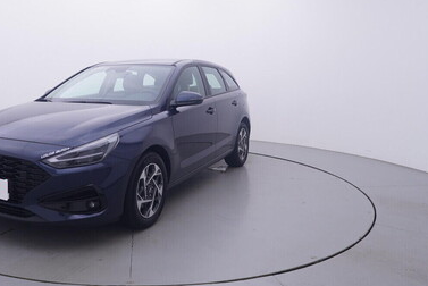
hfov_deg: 56.2
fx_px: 389
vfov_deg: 40.0
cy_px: 103
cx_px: 138
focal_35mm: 33
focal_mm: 15
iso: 200
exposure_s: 1/80
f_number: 5
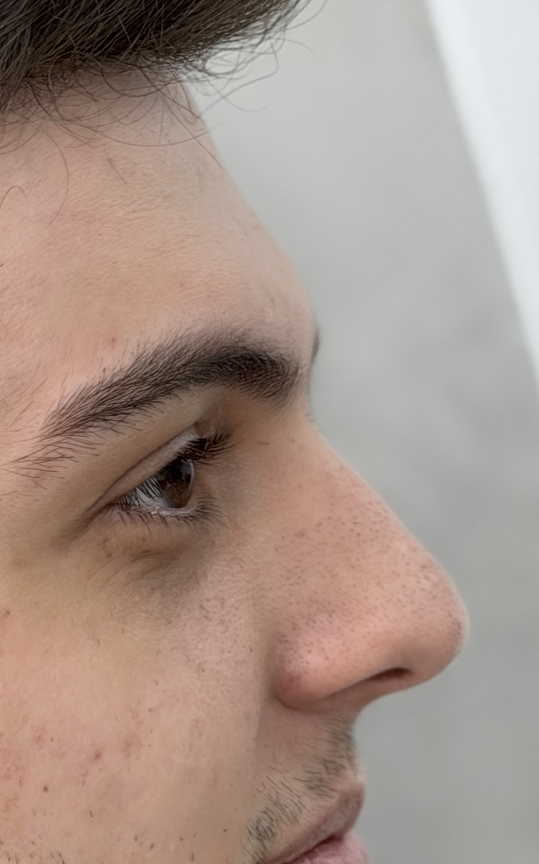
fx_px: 3315
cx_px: -291
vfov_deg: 14.8
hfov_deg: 9.0
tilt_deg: -6.7
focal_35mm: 141
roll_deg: +18.1
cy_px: 509
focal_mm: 6.76
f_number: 1.78
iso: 64
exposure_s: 1/60
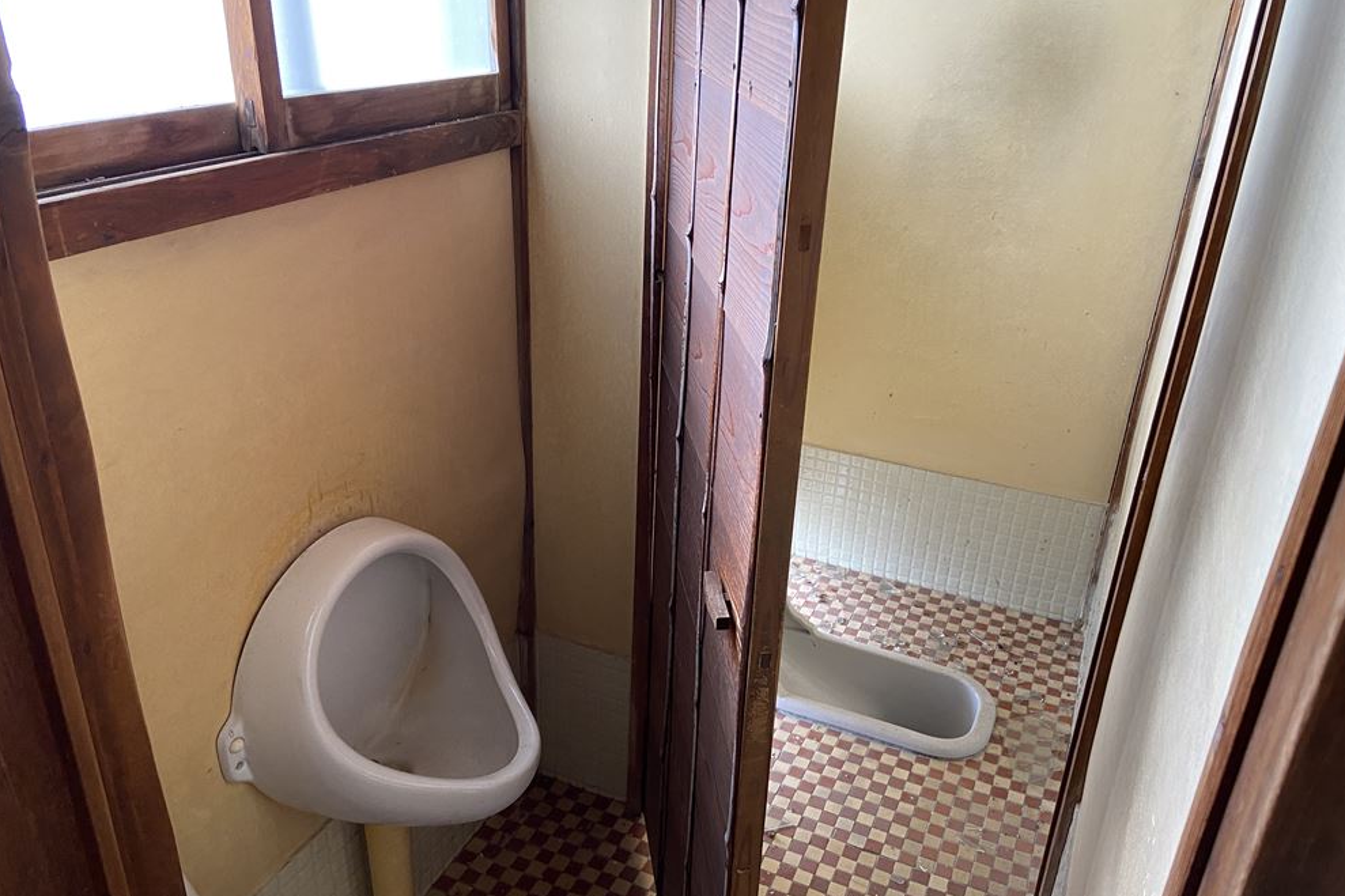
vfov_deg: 46.4
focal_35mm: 28
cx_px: 669
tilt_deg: -27.1
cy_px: 470
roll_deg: -2.4
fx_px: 1046
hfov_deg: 65.5
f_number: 1.8
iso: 160
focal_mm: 4.25
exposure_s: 1/60
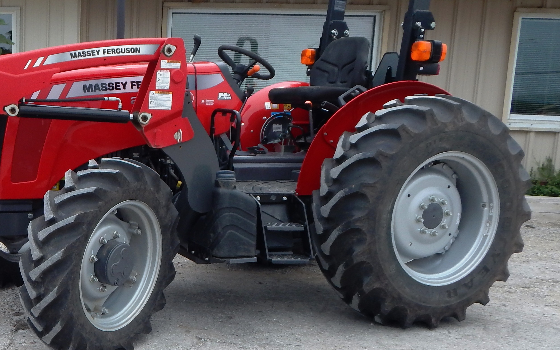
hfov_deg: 42.6
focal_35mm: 43
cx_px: 62
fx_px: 656
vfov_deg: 29.9
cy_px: 190
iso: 125
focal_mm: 4
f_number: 3
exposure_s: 1/800
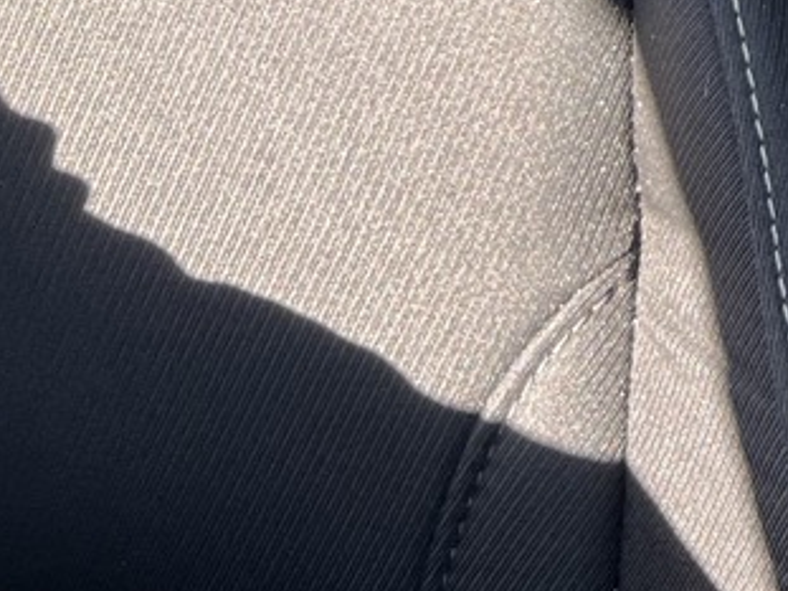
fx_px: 2435
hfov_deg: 15.8
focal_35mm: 107
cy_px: -482
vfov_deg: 12.6
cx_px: 1389
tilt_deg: -74.6
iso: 40
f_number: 1.5
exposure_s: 1/121
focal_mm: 5.7
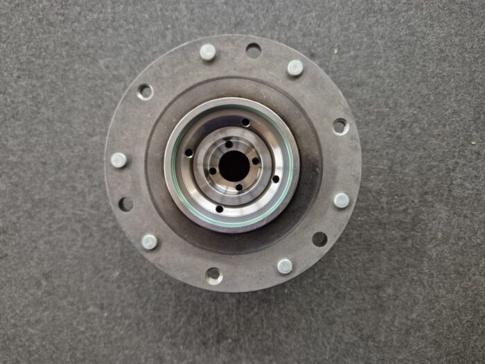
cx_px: 242
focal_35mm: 23
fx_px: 322
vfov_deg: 58.9
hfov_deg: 73.9
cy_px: 182
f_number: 1.8
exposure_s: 1/100
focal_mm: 5.4
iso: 1600
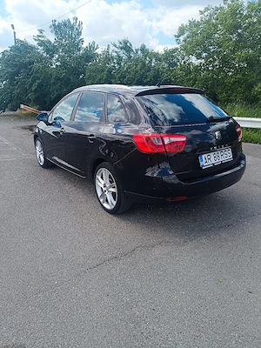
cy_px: 174
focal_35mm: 24
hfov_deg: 56.8
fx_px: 241
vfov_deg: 71.6
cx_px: 130
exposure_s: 1/625
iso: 52
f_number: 1.88
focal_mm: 5.59
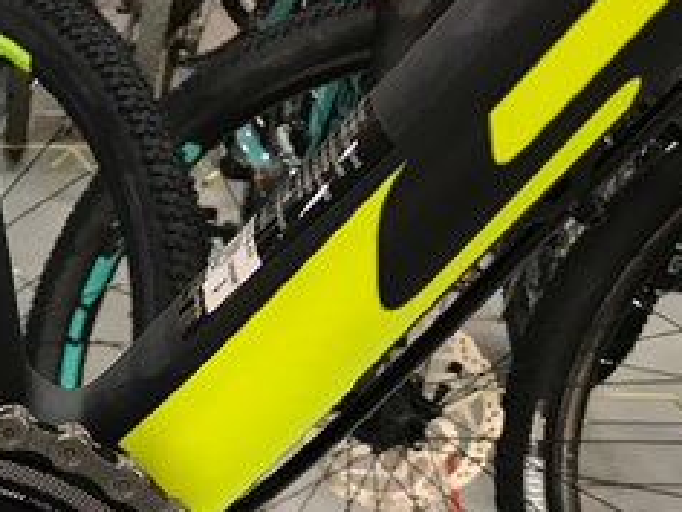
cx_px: -223
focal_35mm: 76
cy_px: 668
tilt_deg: -31.7
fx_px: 1497
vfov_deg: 18.1
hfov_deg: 22.7
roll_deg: +0.7
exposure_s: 1/17
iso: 40
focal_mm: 3.99
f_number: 1.8
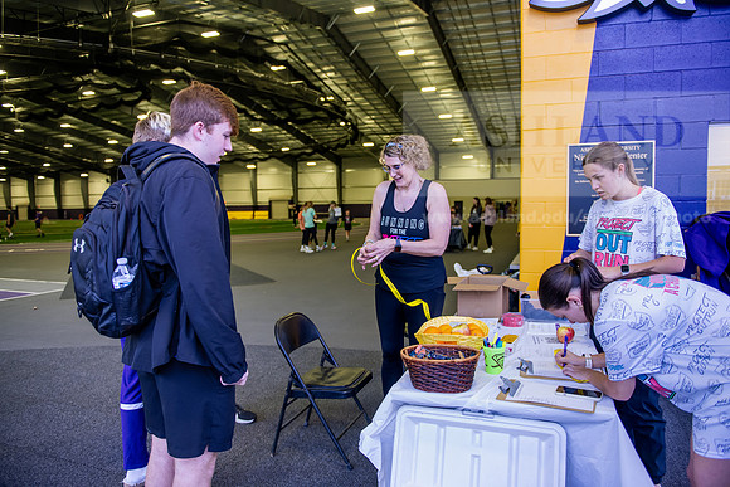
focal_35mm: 26
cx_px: 365
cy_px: 244
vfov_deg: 49.6
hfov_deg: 69.4
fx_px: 527
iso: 800
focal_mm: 26
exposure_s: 1/200
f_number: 2.8
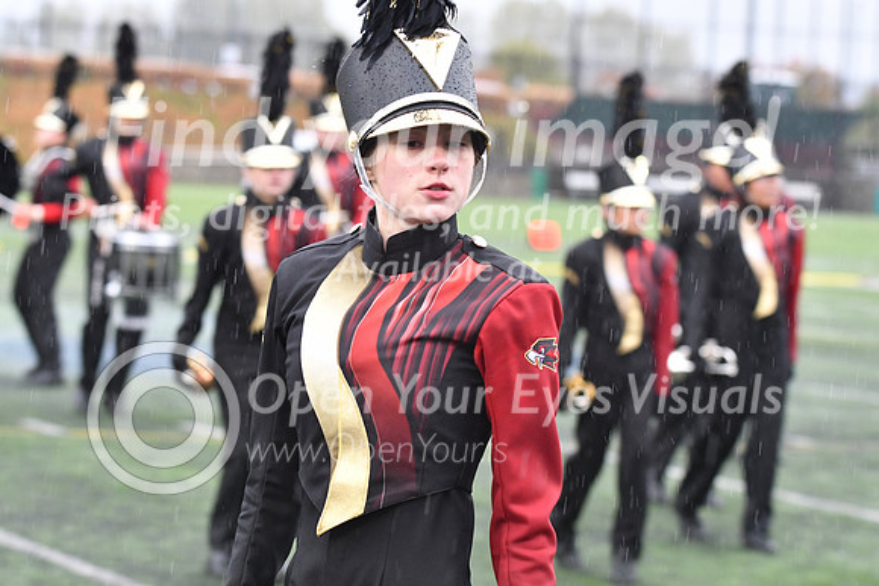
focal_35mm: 147
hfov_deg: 14.0
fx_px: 3590
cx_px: 440
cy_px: 293
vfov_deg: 9.3
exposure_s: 1/320
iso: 1000
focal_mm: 98
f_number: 4
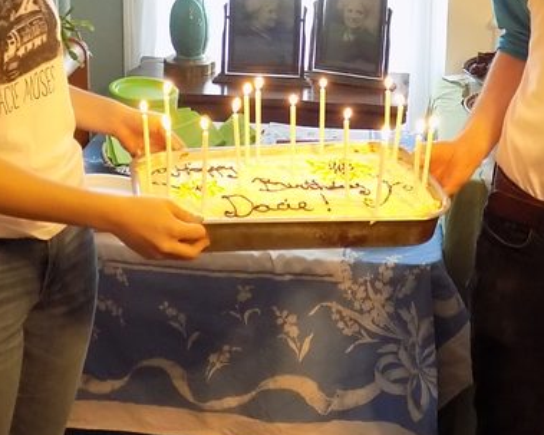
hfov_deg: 27.1
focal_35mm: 70
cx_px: 235
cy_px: 32
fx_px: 1127
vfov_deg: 21.3
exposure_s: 1/20
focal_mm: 6.1
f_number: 3.4
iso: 400
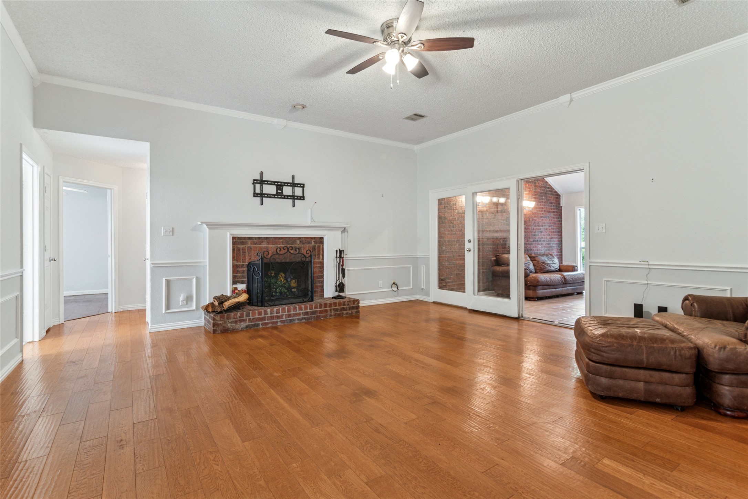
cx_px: 374
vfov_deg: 72.0
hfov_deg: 95.0
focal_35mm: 16
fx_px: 343
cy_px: 250
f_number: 8
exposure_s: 1/4
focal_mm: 11
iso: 320
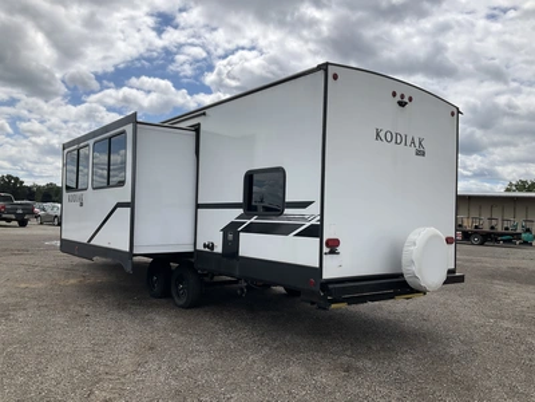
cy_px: 201
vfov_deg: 48.2
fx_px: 448
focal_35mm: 29
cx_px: 268
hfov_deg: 61.7
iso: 25
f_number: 1.8
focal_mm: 3
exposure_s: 1/2667
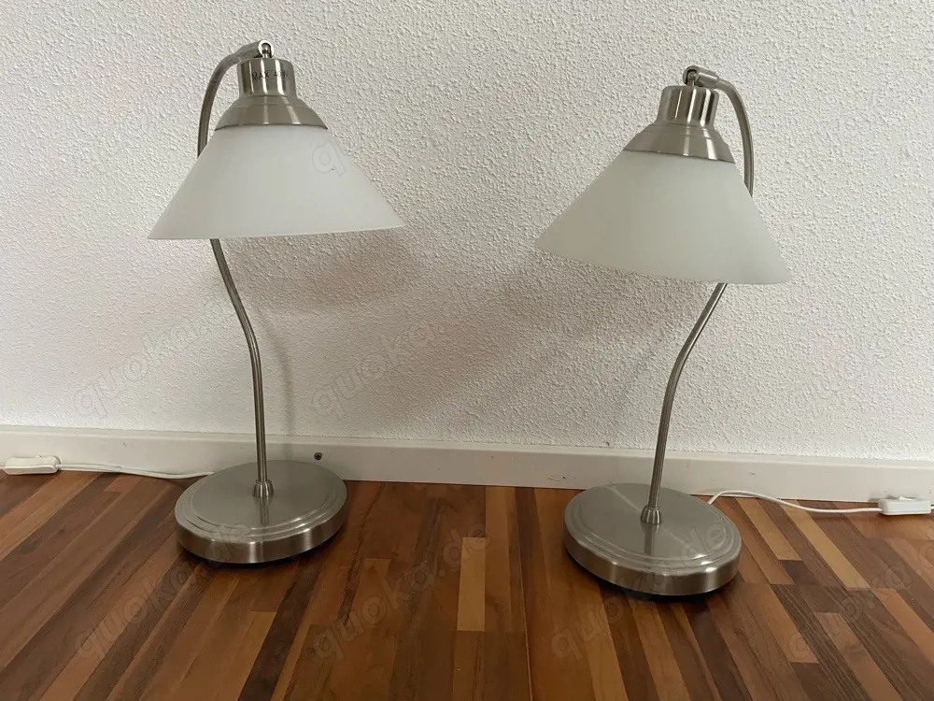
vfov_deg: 53.1
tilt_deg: -15.8
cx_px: 467
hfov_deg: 67.3
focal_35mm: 26
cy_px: 350
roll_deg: -0.9
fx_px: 702
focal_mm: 4.2
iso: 320
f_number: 1.6
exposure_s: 1/60
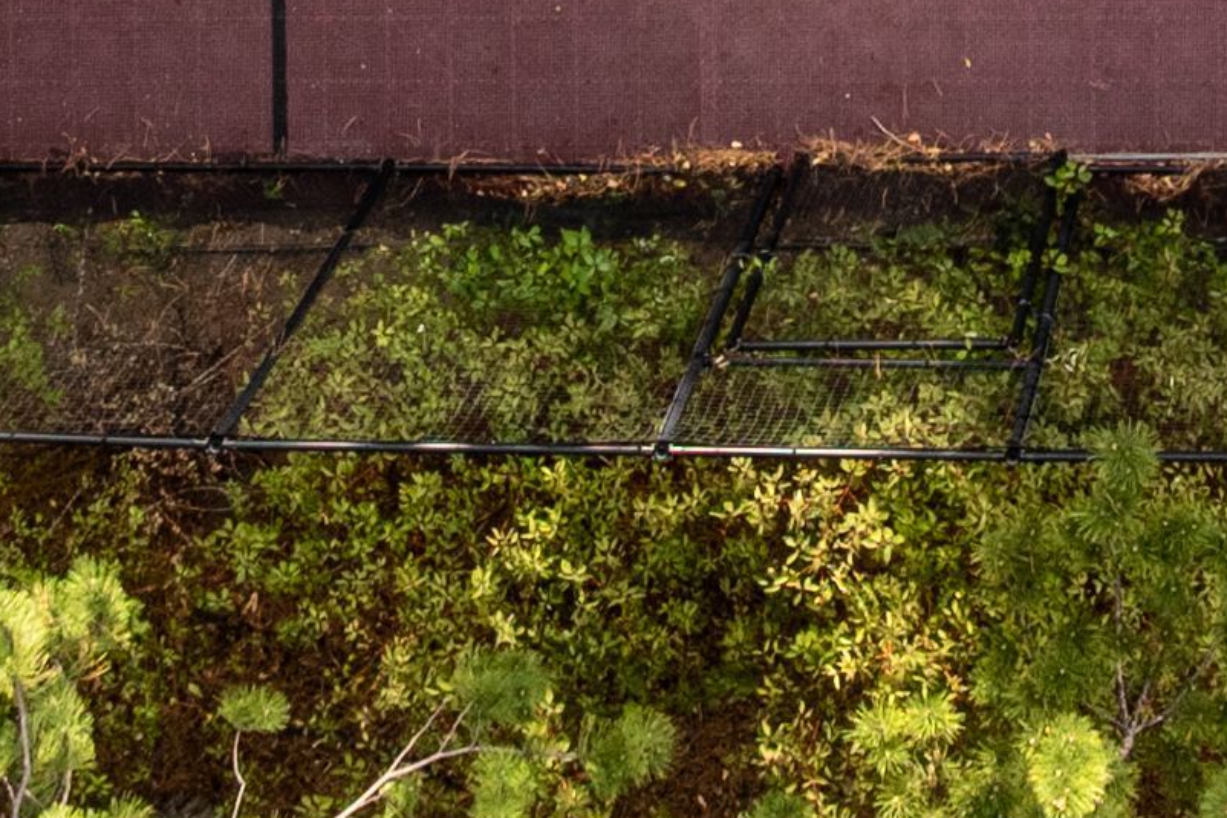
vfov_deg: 7.4
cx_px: 1479
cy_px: -1601
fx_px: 5590
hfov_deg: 12.2
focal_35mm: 164
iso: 100
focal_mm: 12.29
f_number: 5
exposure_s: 1/100
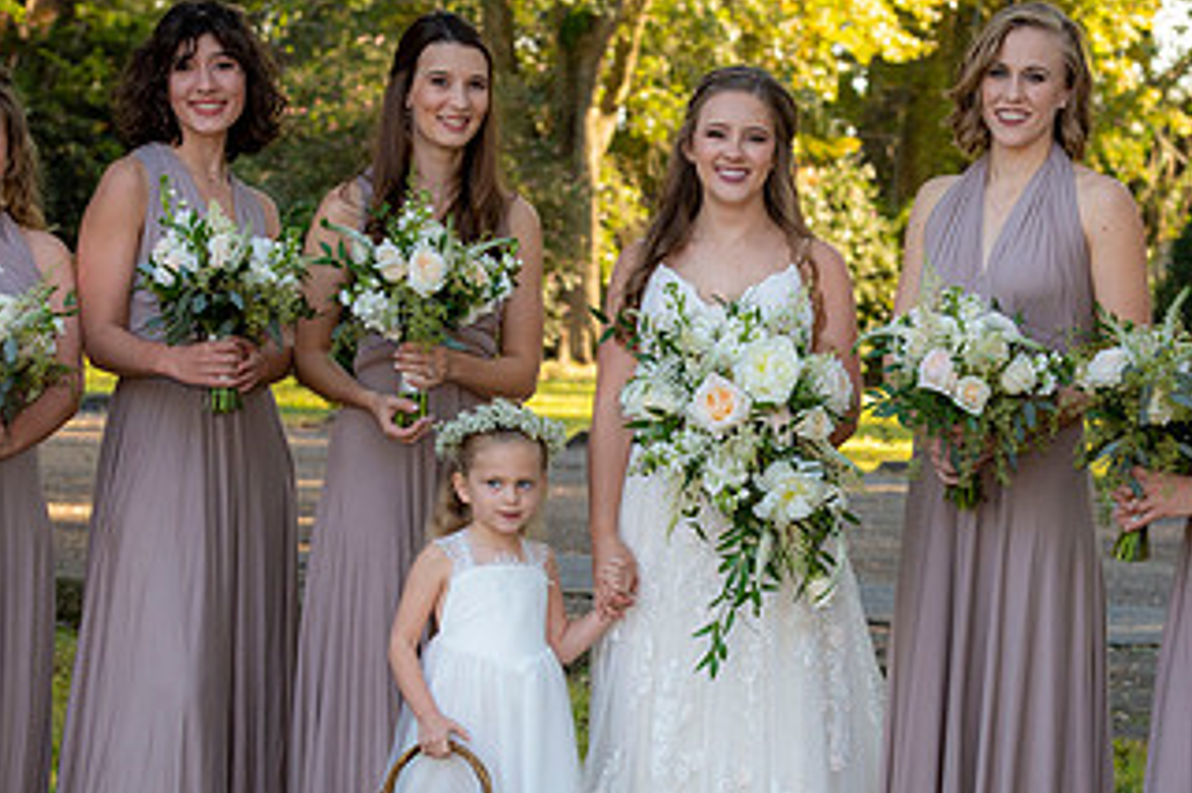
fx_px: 5394
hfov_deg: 12.6
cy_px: 625
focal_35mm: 163
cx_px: 752
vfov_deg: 8.4
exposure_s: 1/500
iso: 1250
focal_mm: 90
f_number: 6.3
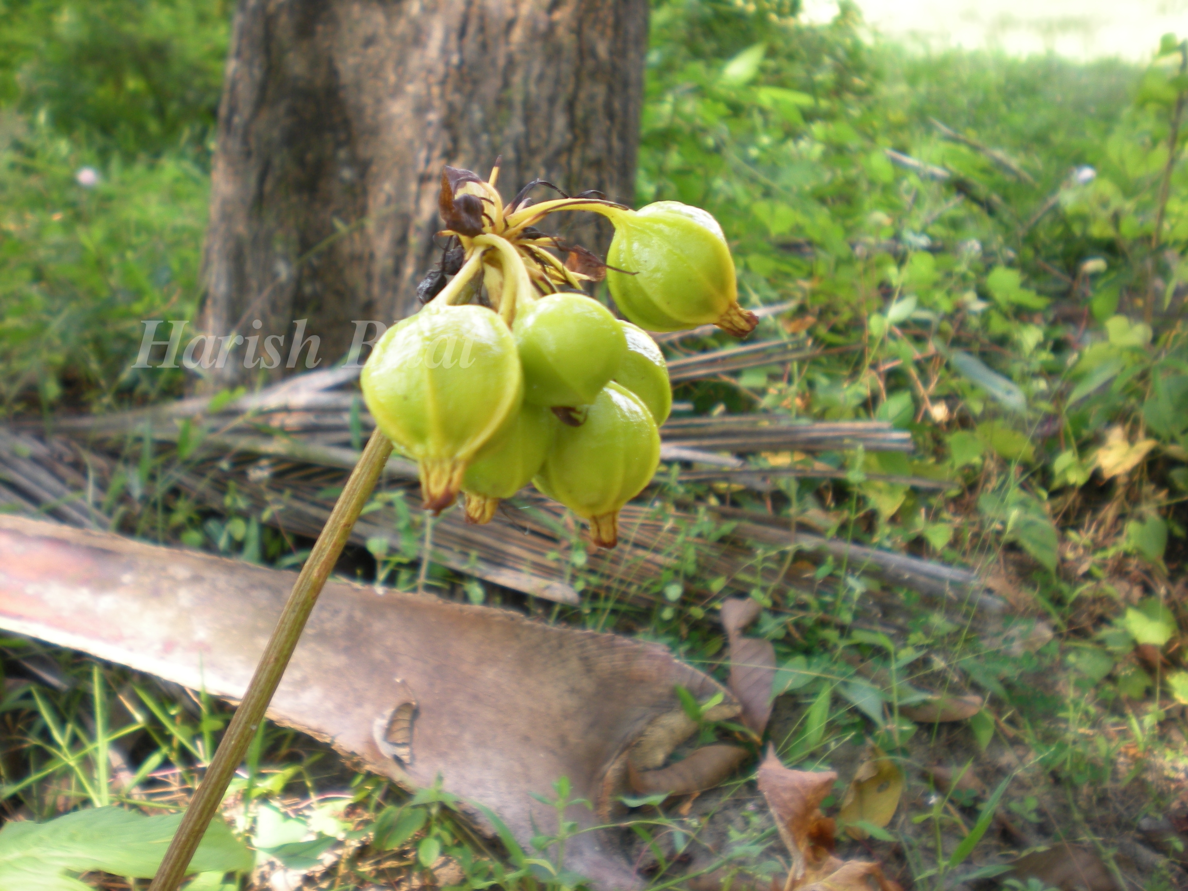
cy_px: 446
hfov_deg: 49.0
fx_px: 1304
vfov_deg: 37.7
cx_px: 594
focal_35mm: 38
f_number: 3.1
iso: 64
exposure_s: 1/70.7
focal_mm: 6.3
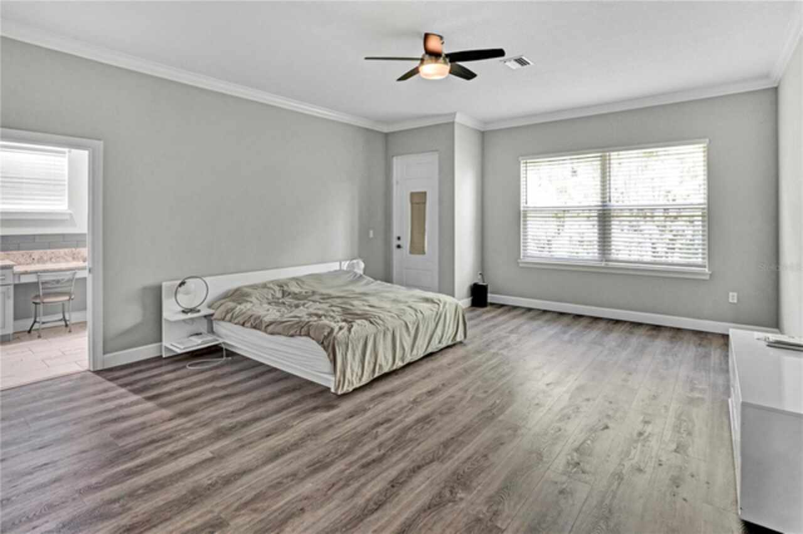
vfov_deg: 72.0
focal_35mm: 16
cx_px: 402
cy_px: 267
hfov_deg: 95.0
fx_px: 368
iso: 320
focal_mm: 11
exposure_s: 1/1.67
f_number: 16
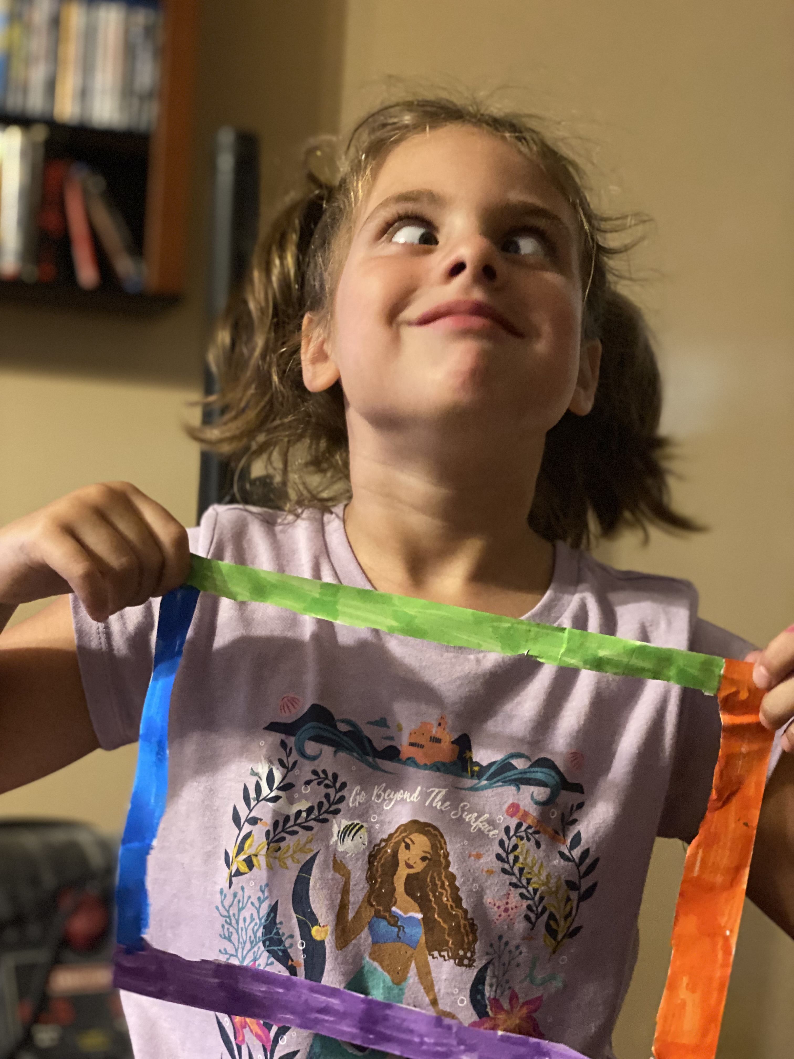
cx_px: 397
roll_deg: -4.0
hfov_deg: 28.0
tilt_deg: +1.1
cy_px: 530
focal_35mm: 52
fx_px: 1590
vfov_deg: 36.8
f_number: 2
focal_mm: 6
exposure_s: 1/15
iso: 640
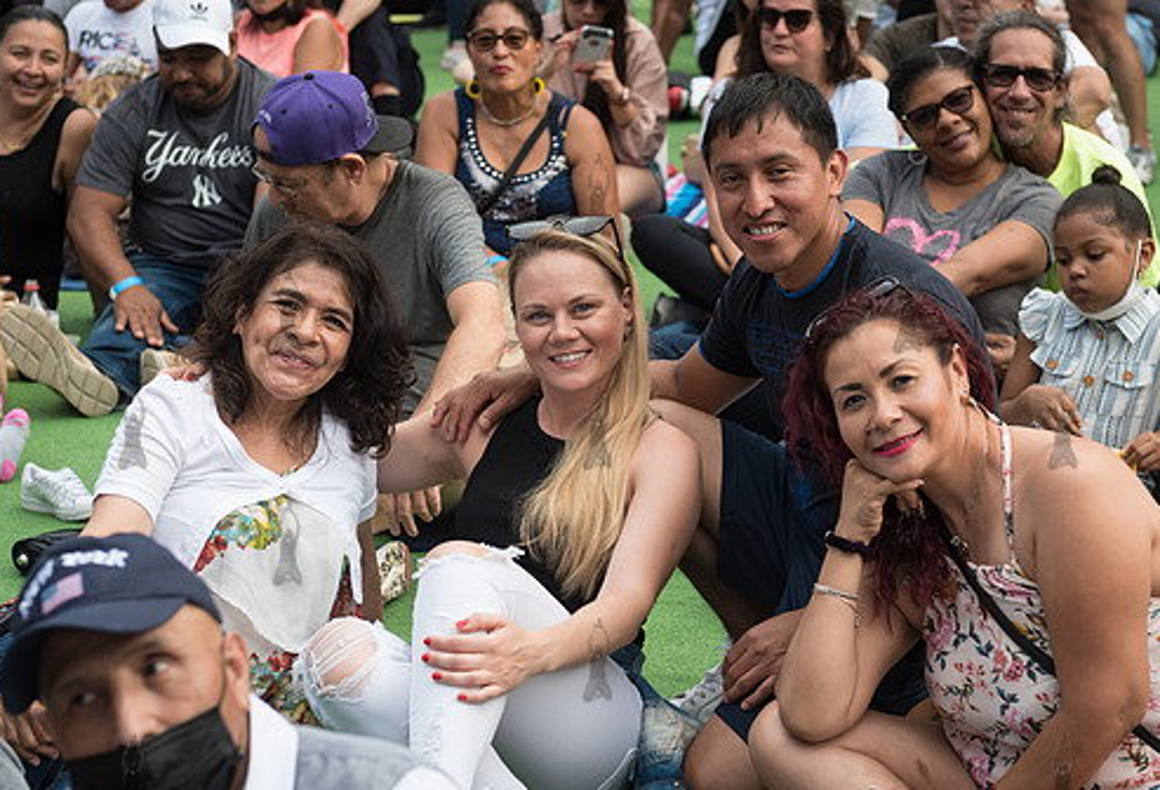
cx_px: 666
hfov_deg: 25.2
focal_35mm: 80
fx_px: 2595
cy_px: 389
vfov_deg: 17.3
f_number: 4.5
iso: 500
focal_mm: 62
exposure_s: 1/640
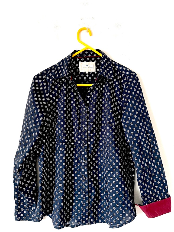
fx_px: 174
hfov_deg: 53.1
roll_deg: +0.9
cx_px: 87
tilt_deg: +1.7
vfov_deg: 67.3
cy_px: 116
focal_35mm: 26
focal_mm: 5.1
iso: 500
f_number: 1.6
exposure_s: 1/60
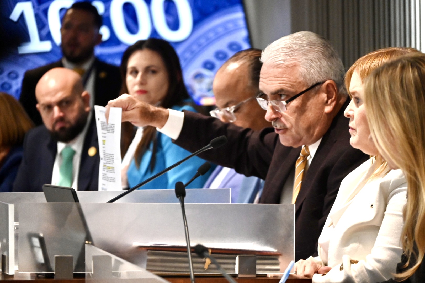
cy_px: 142
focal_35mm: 247
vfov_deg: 5.6
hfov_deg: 8.3
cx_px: 212
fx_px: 2916
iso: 5000
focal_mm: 165
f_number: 5.6
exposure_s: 1/250
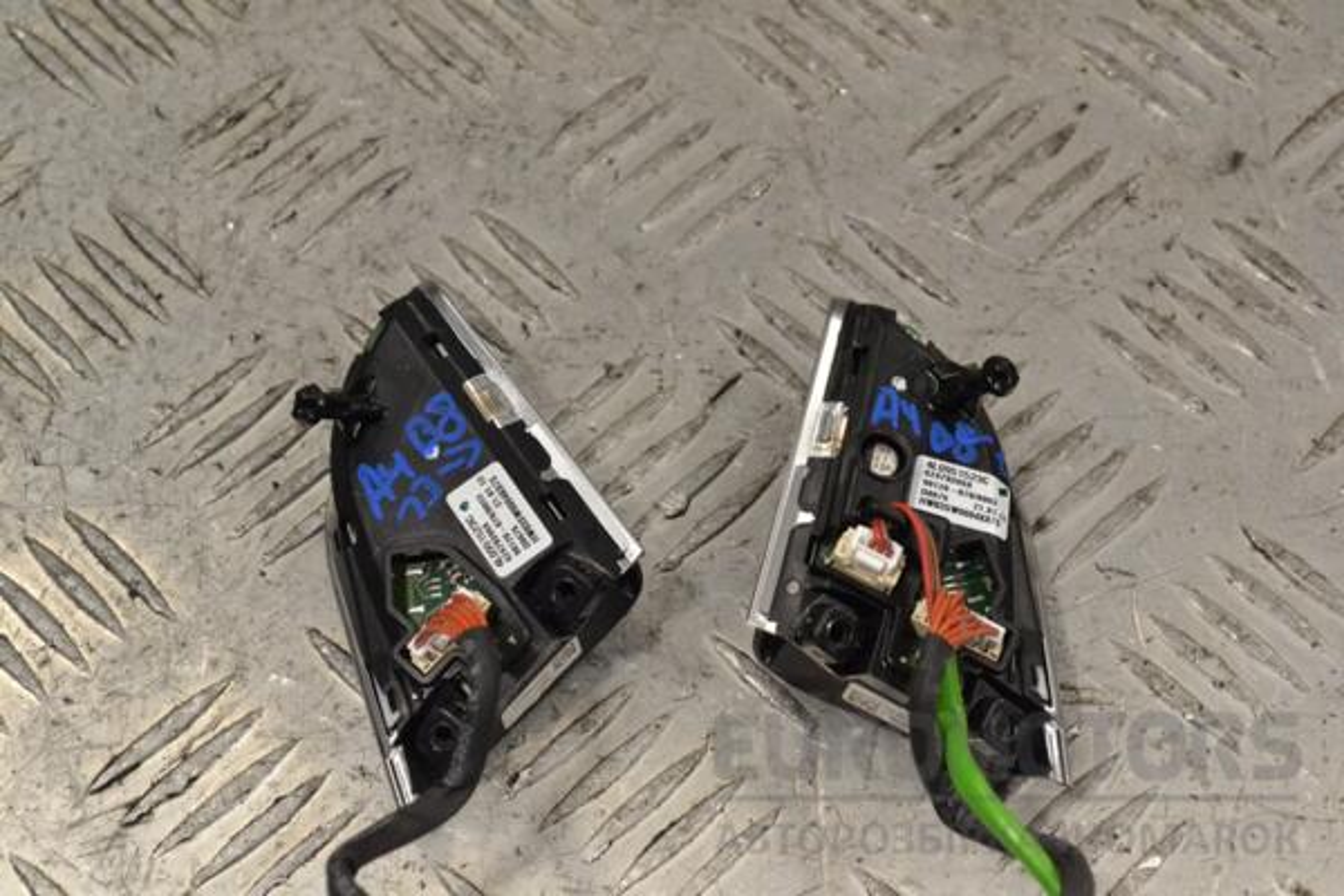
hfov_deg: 24.6
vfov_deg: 16.6
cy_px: 448
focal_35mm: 82
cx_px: 672
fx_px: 3080
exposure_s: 1/320
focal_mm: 55
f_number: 9
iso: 3200
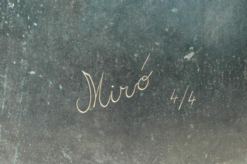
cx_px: 124
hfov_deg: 19.5
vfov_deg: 13.0
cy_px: 82
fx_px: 720
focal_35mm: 105
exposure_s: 1/320
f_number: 9
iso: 400
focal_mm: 70
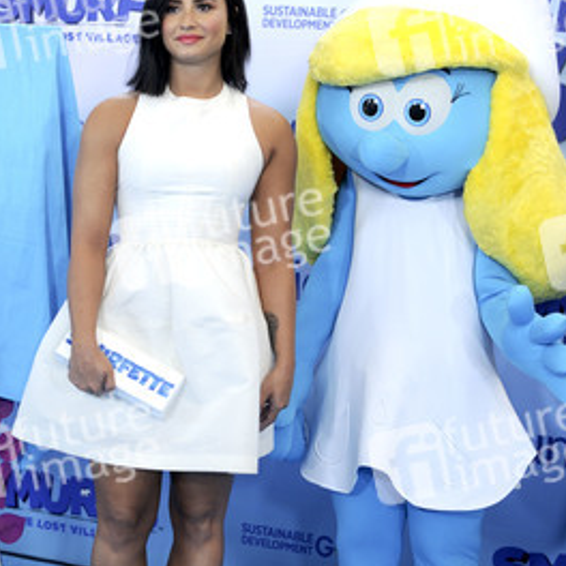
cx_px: 284
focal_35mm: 103
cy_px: 347
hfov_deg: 16.9
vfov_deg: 16.9
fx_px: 1905
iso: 1000
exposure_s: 1/250
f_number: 3.5
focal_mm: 80
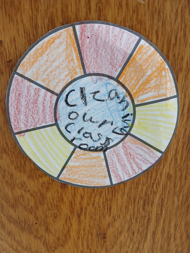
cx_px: 95
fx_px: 190
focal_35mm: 26
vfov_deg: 67.3
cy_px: 126
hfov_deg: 53.1
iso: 250
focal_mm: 3.98
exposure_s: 1/40
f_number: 1.8
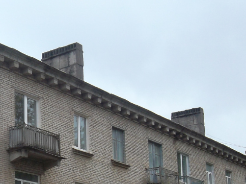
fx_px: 590
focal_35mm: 83
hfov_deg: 23.2
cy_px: 196
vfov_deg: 17.3
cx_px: 49
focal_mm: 5.7
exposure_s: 1/180
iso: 80
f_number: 3.7
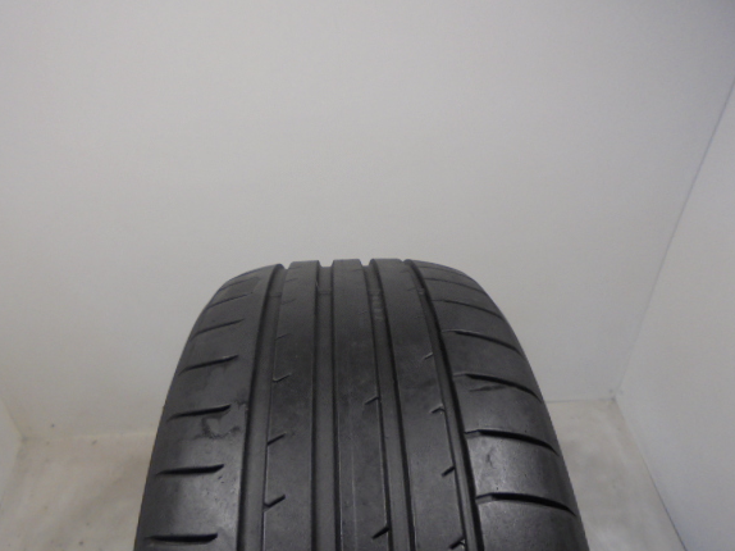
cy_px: 283
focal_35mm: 29
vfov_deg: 48.2
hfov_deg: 61.6
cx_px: 342
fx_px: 615
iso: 100
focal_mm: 4.6
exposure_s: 1/30
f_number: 3.5
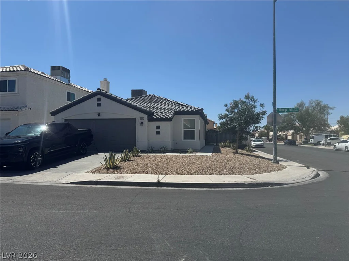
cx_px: 174
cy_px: 130
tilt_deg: +1.9
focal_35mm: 24
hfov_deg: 71.6
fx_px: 242
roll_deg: -0.2
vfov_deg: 56.8
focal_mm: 6.76
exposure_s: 1/6410
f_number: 1.78
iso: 80
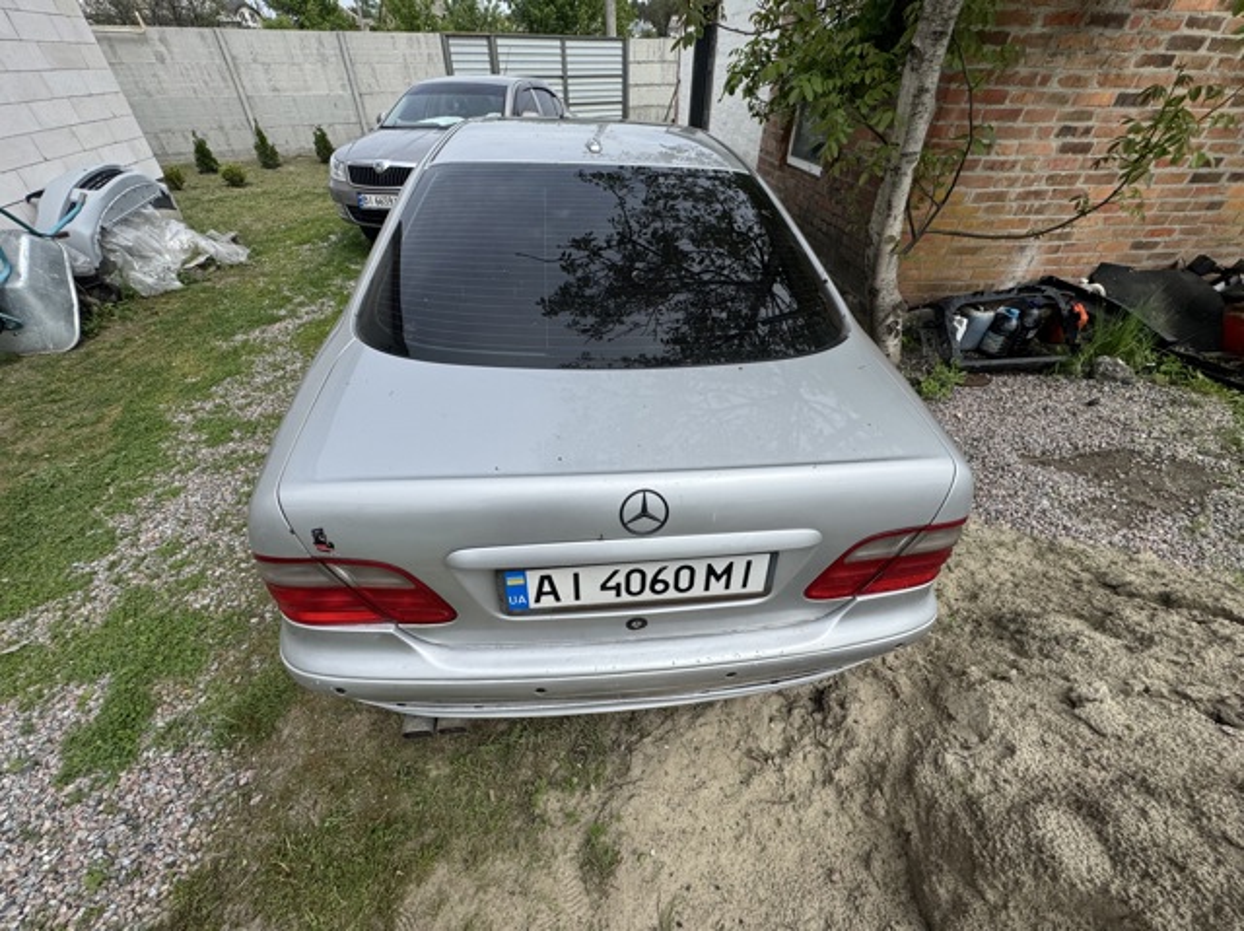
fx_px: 503
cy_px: 466
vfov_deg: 85.6
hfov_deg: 102.1
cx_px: 622
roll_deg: +2.0
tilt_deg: -39.0
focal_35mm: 14
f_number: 2.2
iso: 50
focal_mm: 2.22
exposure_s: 1/2146
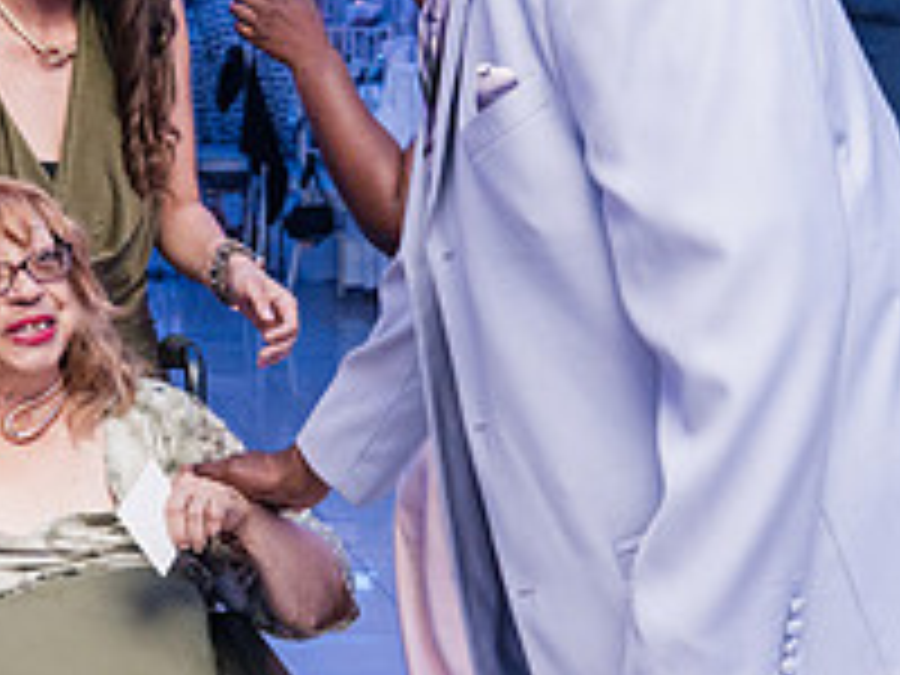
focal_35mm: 103
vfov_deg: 14.4
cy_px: 398
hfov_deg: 18.9
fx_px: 2678
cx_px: 189
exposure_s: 1/250
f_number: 4
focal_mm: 37
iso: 5000
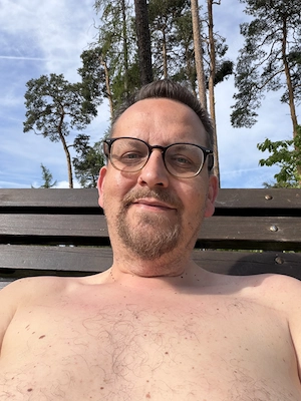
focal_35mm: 30
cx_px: 150
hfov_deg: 46.8
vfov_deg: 60.0
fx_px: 348
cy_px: 200
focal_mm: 2.71
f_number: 1.9
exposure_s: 1/796
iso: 32
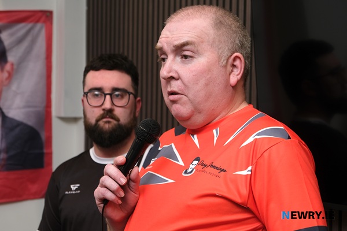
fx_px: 665
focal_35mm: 69
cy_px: 116
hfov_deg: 29.2
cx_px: 174
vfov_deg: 19.7
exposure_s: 1/125
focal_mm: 46.3
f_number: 4
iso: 400
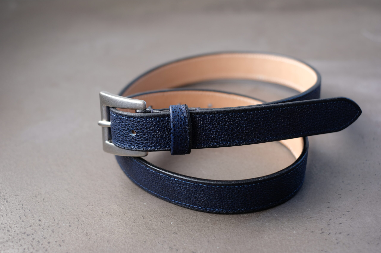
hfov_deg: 37.5
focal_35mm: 53
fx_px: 560
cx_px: 190
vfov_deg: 25.5
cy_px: 126
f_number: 2.8
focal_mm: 35
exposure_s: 1/85
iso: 200
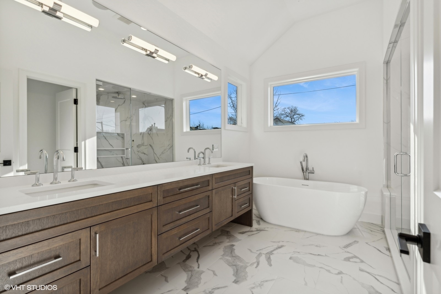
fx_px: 208
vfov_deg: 70.4
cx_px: 220
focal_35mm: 17
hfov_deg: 93.3
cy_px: 147
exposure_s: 1/320
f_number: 8
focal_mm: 17
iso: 320
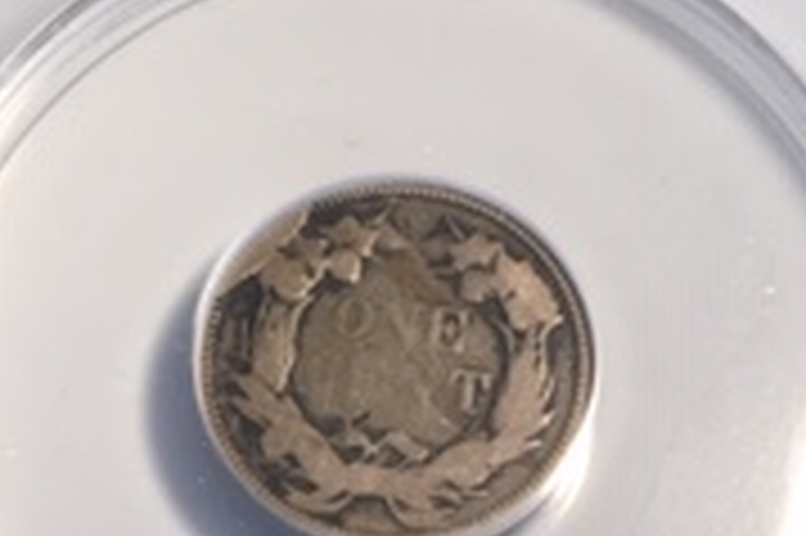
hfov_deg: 18.9
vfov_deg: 12.3
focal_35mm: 108
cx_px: 522
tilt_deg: -73.3
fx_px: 2416
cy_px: 676
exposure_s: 1/120
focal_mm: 4.15
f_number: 2.2
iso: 32
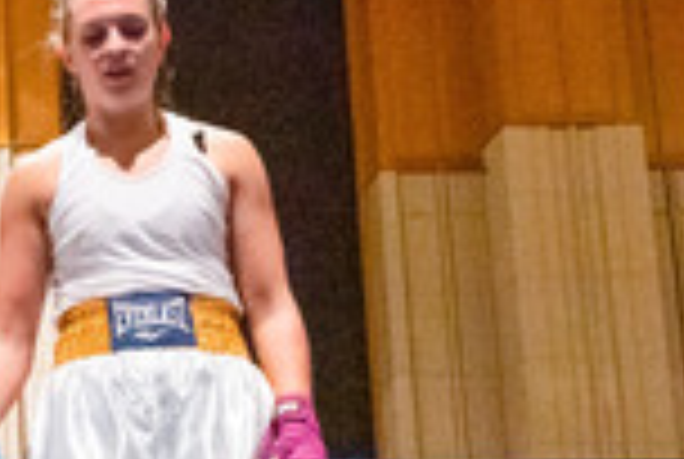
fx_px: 2131
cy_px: 364
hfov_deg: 16.9
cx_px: -272
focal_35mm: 112
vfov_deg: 12.2
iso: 16000
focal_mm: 28.5
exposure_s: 1/500
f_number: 4
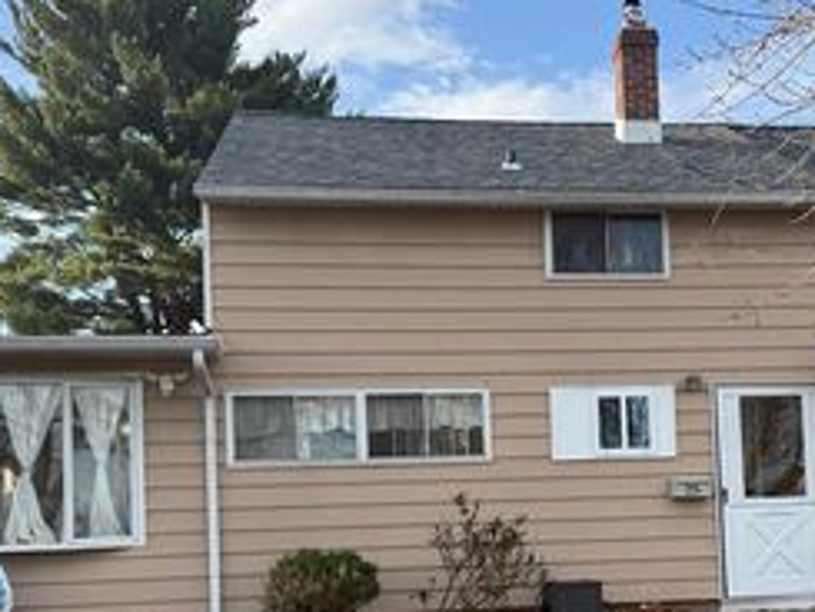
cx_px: 522
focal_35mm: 49
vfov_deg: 29.1
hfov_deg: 38.6
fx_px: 1154
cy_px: 487
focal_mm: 6.76
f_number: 1.78
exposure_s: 1/2299
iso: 100
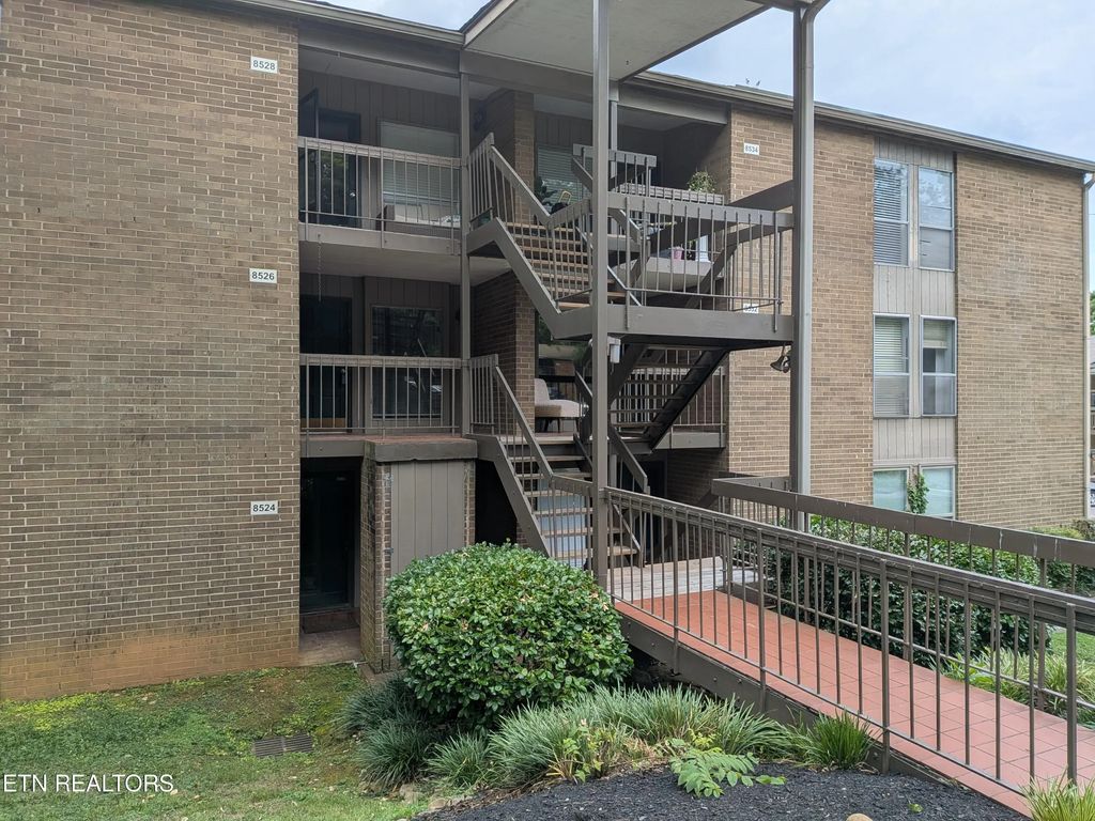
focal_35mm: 24
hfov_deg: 71.6
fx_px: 759
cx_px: 548
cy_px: 410
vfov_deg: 56.8
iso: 28
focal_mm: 4.53
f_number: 1.7
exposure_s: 1/1560
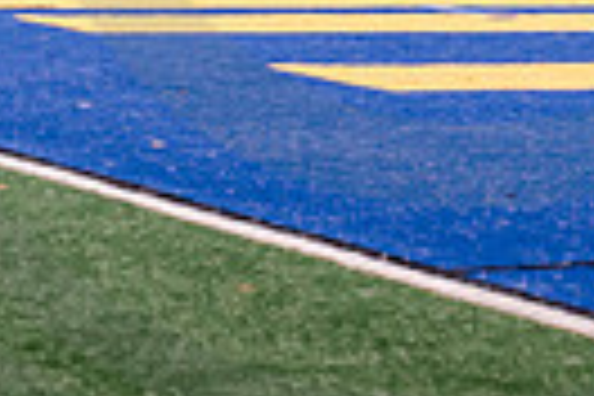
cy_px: -232
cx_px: 454
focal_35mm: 272
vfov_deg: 5.0
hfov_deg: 7.6
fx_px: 4488
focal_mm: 62
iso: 2500
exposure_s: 1/160
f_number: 4
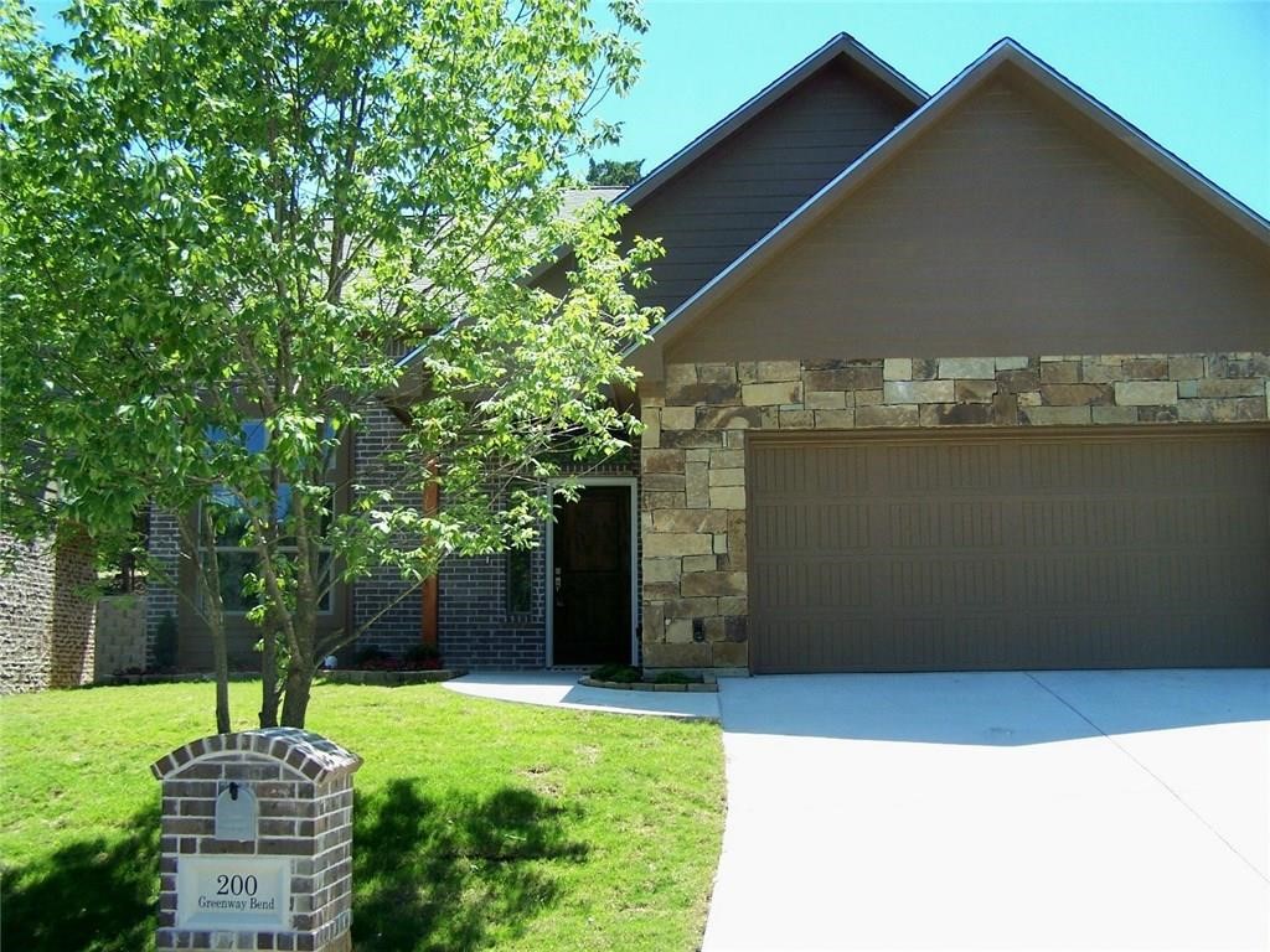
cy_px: 476
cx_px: 635
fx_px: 1394
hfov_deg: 49.0
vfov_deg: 37.7
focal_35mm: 38
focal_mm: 6.3
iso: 80
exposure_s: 1/500
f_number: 2.8
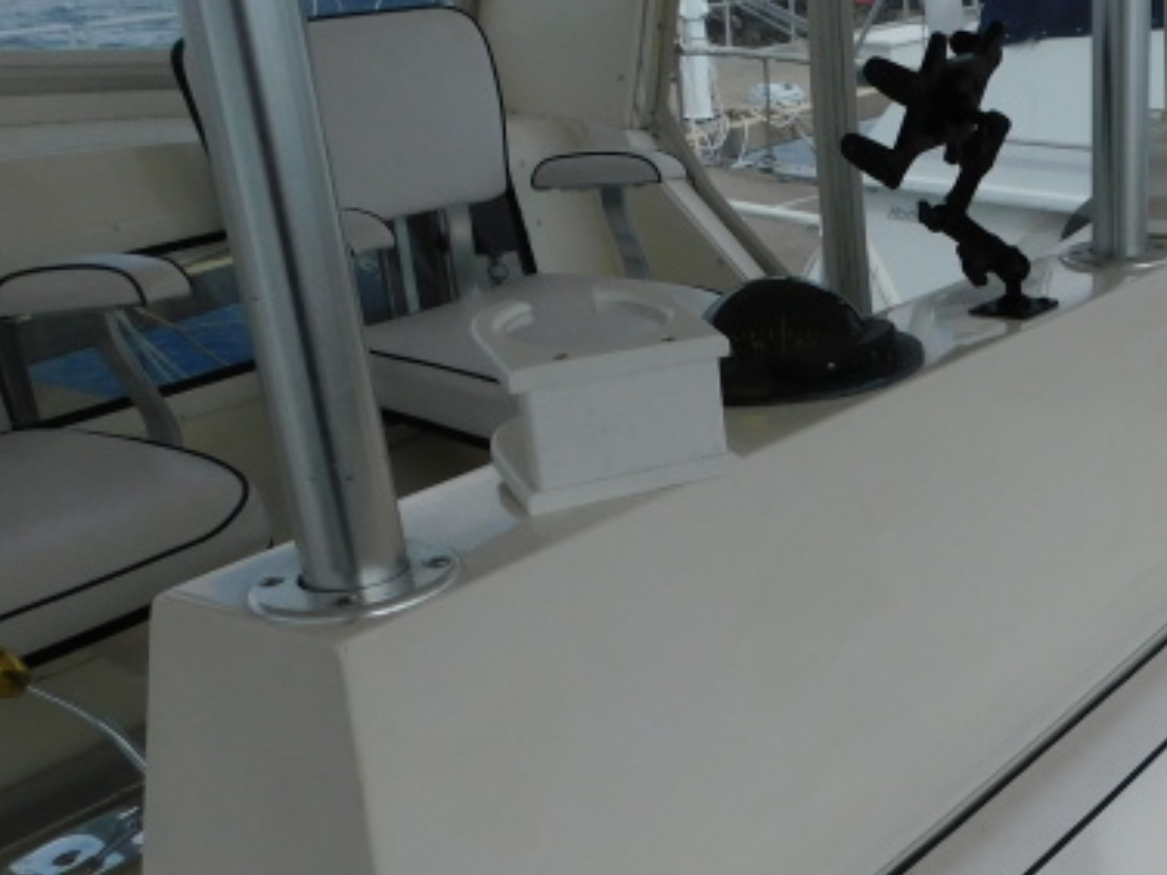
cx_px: 1074
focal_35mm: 49
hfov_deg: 36.3
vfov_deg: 29.2
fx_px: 1652
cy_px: 648
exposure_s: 1/800
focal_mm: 4
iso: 125
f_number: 6
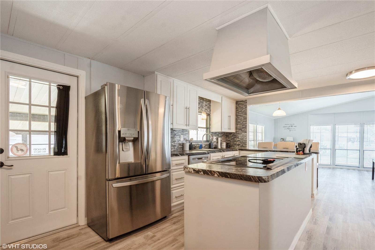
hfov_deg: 95.0
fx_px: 172
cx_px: 188
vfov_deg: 72.0
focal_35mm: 16
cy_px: 125
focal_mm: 11
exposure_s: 1/15
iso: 200
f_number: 8
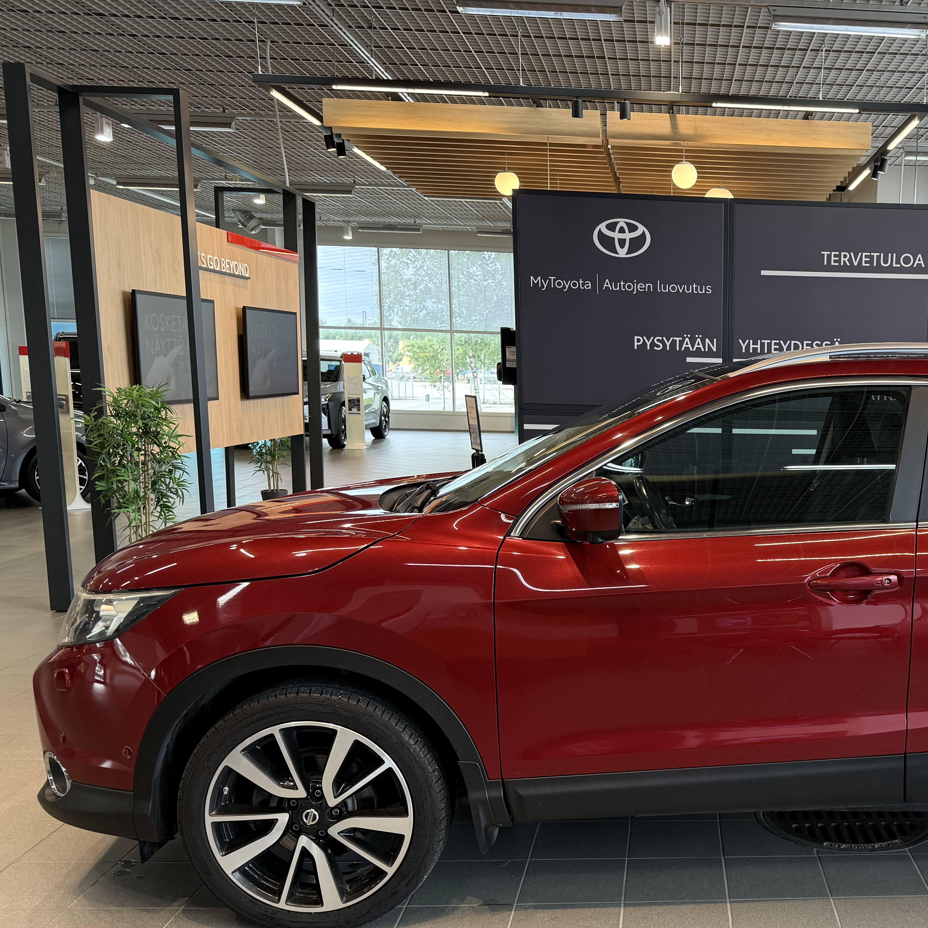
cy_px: 561
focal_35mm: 37
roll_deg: -1.0
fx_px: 1122
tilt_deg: -9.3
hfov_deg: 42.3
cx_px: 779
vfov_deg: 44.7
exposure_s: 1/100
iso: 100
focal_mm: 6.76
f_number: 1.78
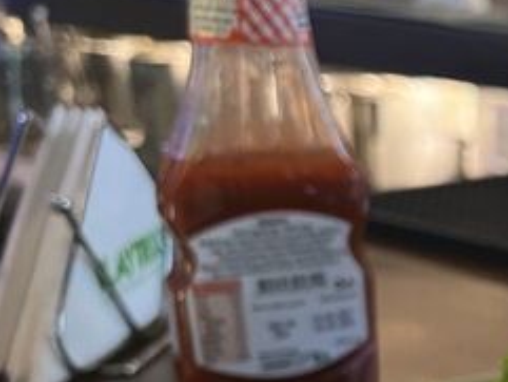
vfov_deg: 17.2
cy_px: 452
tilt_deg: -22.3
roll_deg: -4.2
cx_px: 784
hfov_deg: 20.2
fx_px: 1204
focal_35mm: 82
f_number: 1.6
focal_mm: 5.1
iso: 400
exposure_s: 1/33
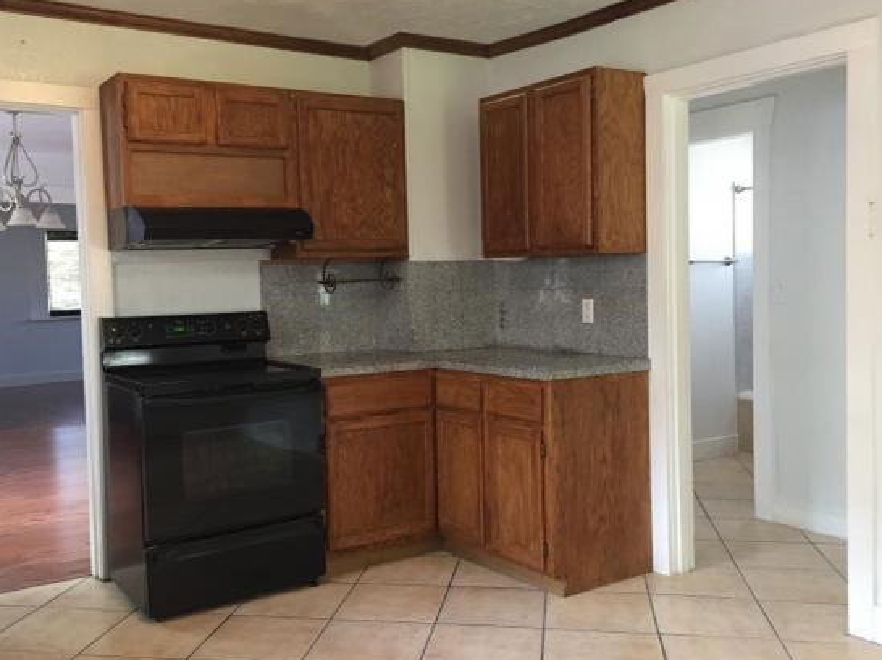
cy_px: 318
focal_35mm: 34
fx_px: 866
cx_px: 412
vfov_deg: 41.8
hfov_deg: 53.9
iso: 160
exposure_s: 1/30
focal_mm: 4.15
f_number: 2.2
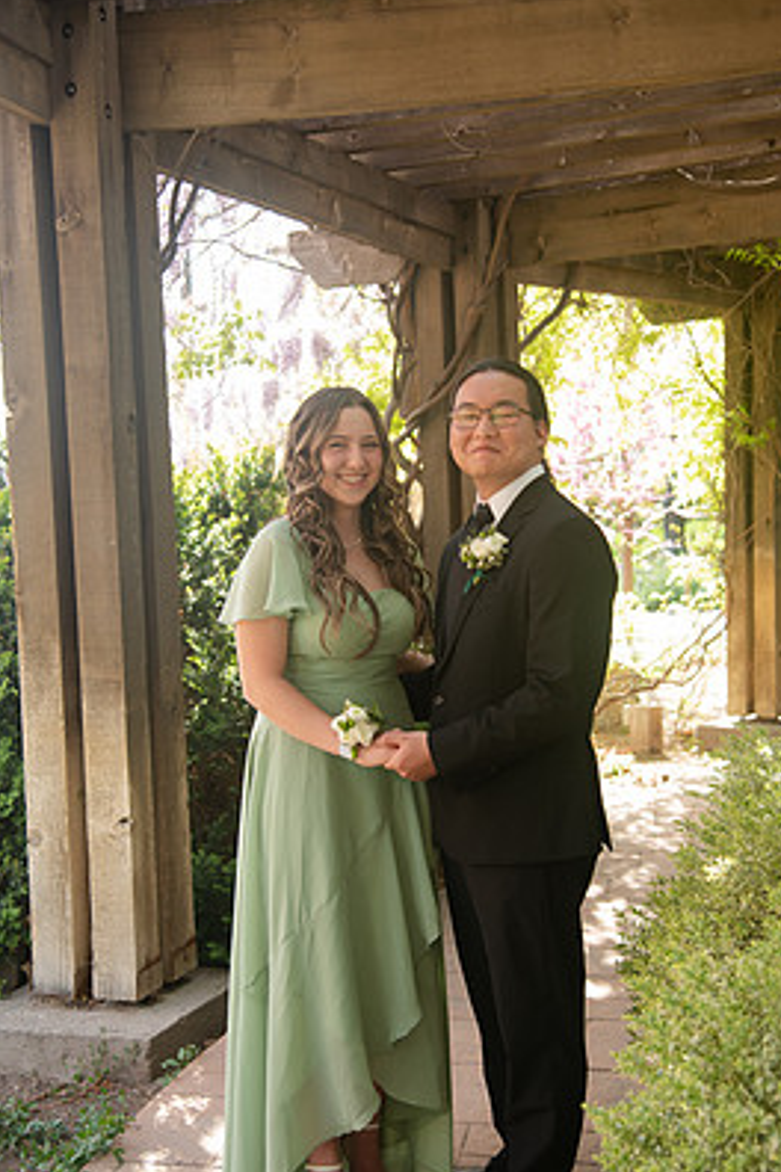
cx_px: 390
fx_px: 1627
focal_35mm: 50
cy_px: 642
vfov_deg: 39.6
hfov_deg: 27.0
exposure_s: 1/125
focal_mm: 44
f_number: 4
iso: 400
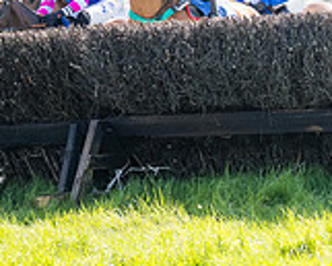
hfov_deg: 5.9
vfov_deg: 4.8
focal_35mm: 323
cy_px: 58
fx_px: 3176
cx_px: -124
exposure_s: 1/1600
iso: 400
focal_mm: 82
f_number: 4
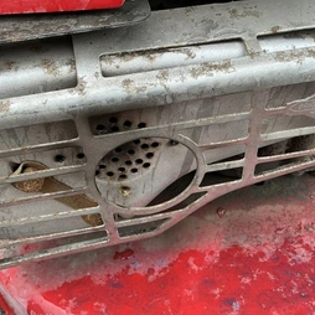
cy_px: 161
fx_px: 402
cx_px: 153
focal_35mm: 39
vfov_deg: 42.8
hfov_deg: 42.8
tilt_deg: -43.4
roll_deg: +3.7
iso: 32
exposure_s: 1/122
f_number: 1.8
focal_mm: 3
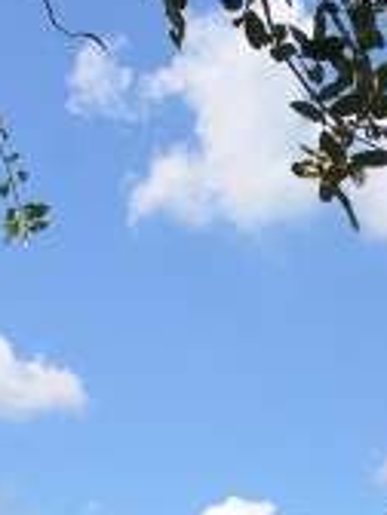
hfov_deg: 12.0
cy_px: 743
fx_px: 1833
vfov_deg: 15.0
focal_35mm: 123
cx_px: 286
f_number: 8
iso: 100
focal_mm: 18
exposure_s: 1/250
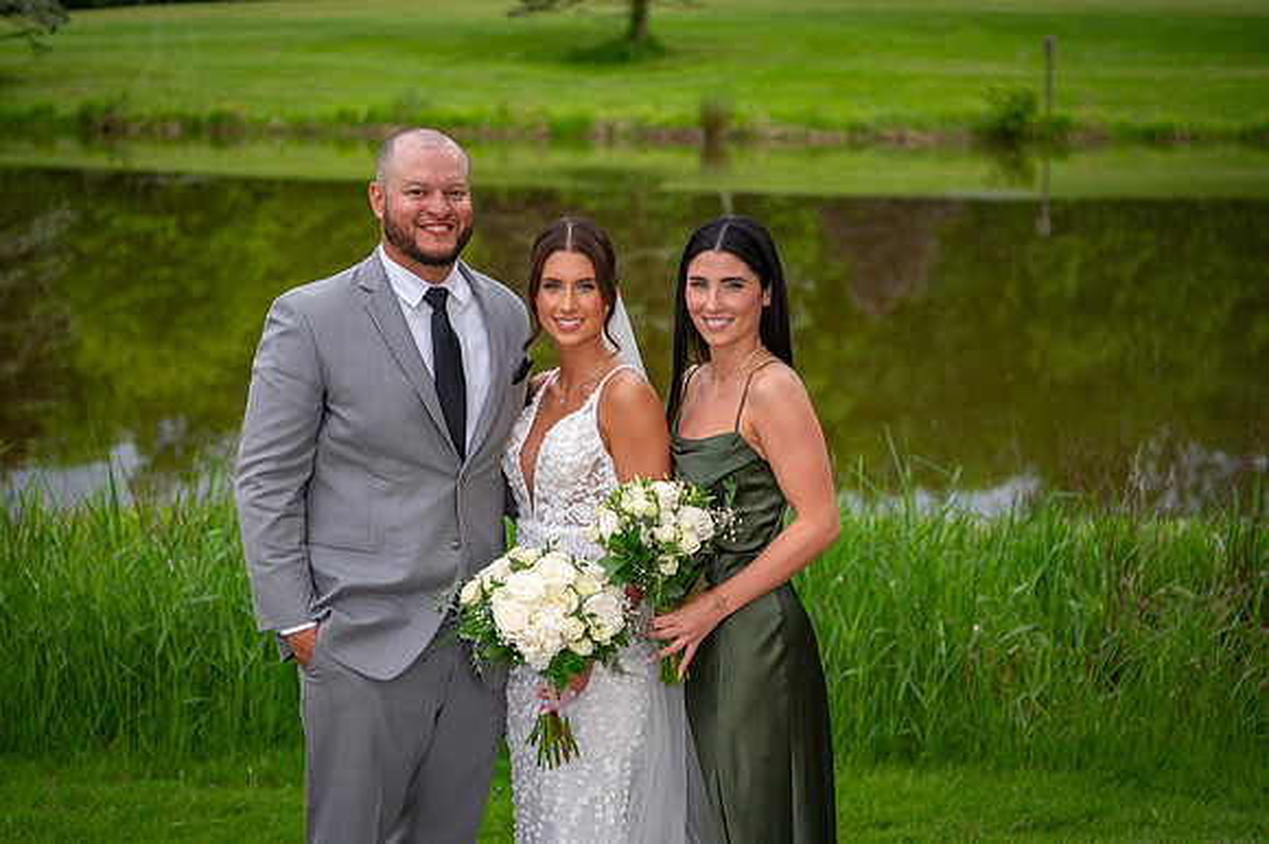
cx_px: 634
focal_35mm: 70
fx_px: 2466
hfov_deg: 28.9
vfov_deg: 19.4
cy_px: 422
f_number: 3.2
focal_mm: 70
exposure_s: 1/3200
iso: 400
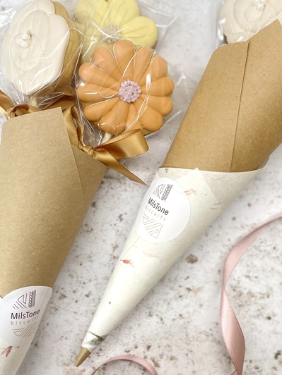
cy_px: 170
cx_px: 161
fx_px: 467
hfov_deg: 33.5
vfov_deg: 43.8
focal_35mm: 43
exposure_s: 1/121
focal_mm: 4.2
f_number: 1.6
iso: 80
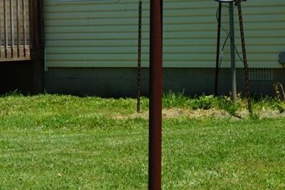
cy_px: -116
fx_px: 1283
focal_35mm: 162
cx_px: 83
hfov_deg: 12.7
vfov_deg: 8.3
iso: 100
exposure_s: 1/160
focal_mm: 28
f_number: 11
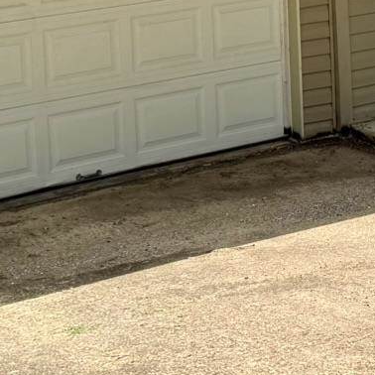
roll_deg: +2.4
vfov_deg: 14.6
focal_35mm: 115
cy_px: -89
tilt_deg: -5.1
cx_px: 349
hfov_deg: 15.0
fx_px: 1409
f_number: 1.78
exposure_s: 1/3021
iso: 80
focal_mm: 6.76
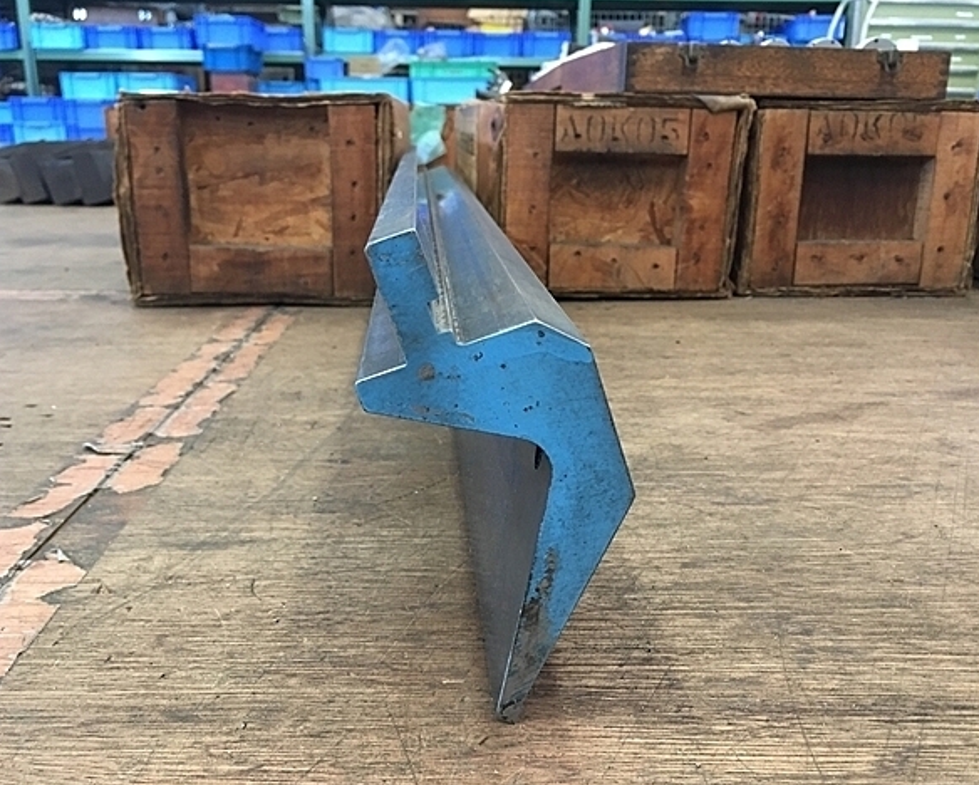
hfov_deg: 57.1
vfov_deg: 47.2
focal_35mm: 31
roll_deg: +0.2
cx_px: 498
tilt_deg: -16.6
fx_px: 899
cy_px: 392
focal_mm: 4.15
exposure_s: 1/30
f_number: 2.2
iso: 125
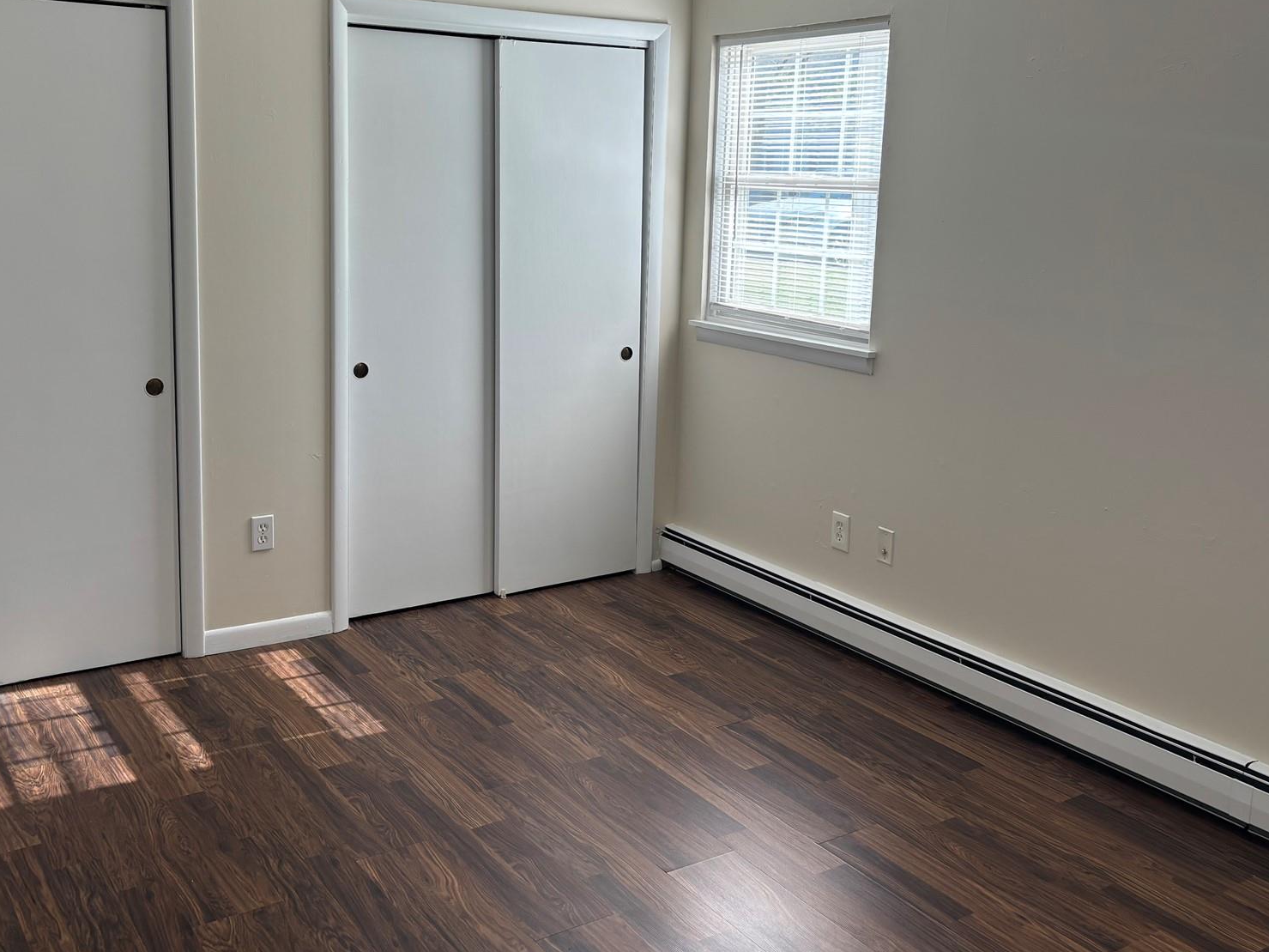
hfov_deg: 51.3
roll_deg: -1.1
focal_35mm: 36
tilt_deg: -8.9
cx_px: 614
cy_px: 349
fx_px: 1320
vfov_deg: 39.4
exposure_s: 1/121
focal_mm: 5.96
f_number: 1.6
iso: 40
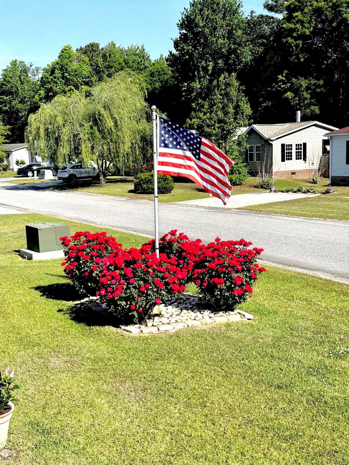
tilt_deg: -8.2
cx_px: 174
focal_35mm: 48
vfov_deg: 39.7
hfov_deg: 30.3
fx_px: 645
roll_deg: +3.0
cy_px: 232
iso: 64
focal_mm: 6.76
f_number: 1.78
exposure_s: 1/3817
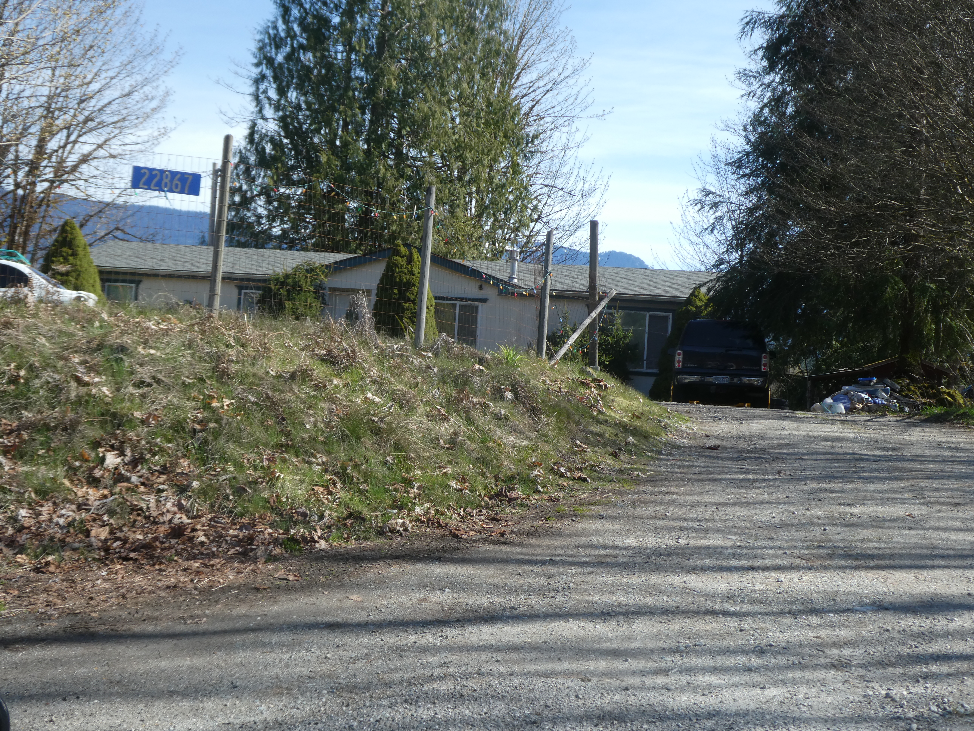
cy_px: 366
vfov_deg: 29.1
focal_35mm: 50
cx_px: 487
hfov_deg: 38.2
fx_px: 1407
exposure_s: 1/320
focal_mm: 9
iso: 80
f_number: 4.1
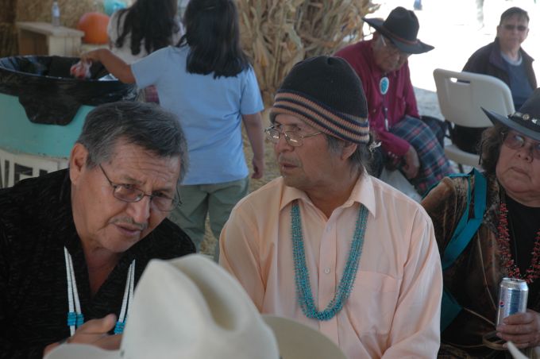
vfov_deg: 18.1
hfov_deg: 27.0
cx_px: 270
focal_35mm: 75
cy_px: 180
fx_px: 1124
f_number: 5.6
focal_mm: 50
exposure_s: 1/125
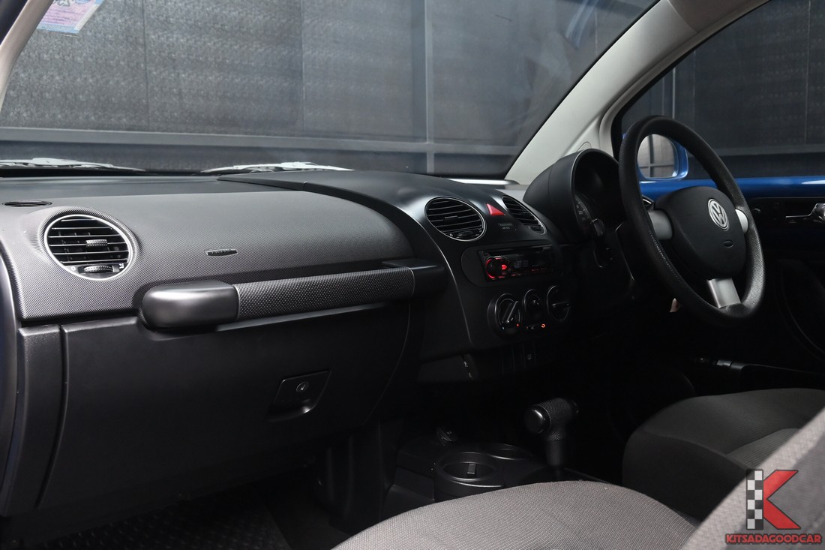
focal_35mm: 34
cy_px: 275
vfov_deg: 38.9
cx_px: 412
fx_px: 779
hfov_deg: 55.8
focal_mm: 23
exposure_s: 1/45
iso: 1600
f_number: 6.7
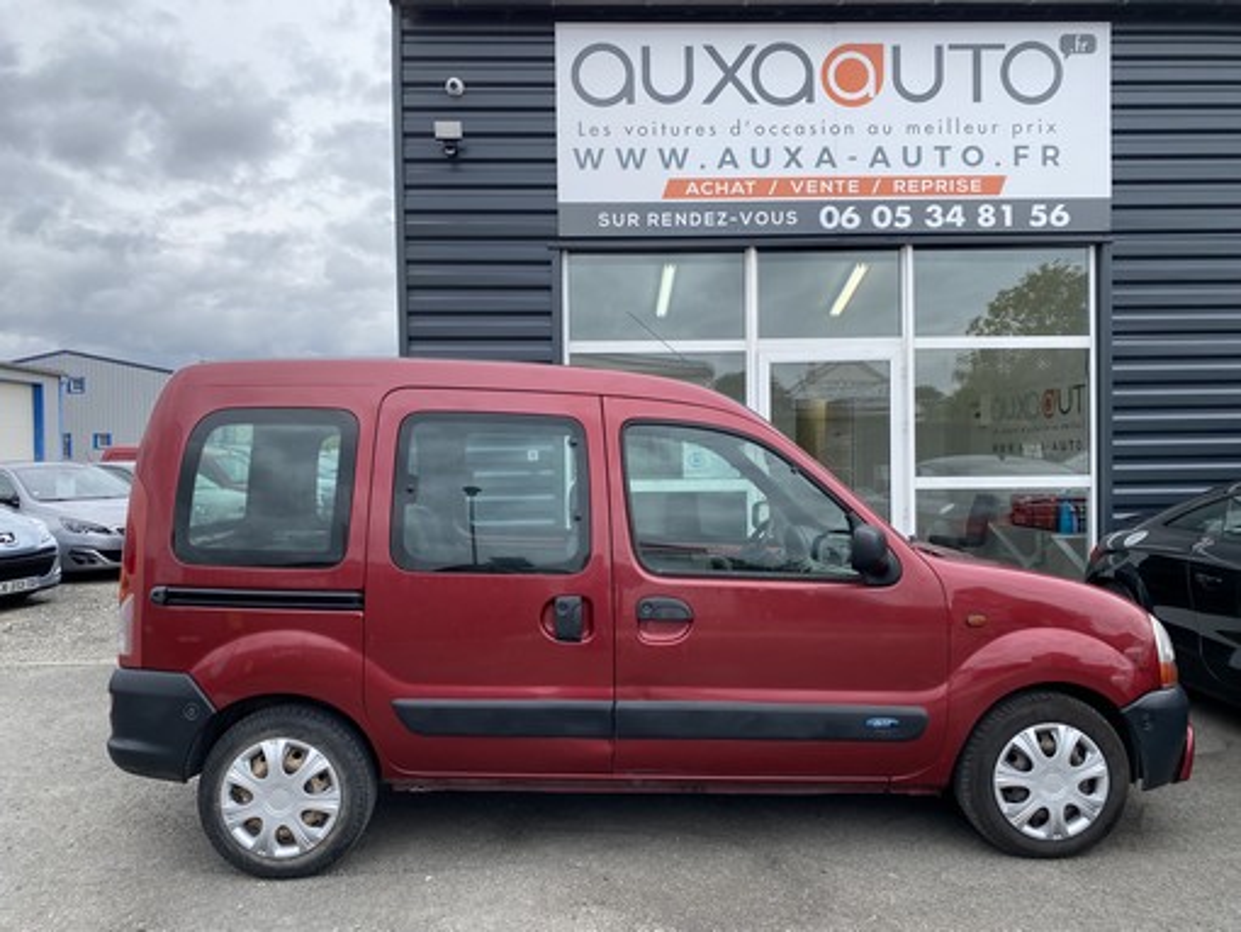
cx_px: 620
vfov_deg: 53.1
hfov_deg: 67.3
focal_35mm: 26
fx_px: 933
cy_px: 466
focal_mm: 4.25
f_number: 1.8
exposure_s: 1/724
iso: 32
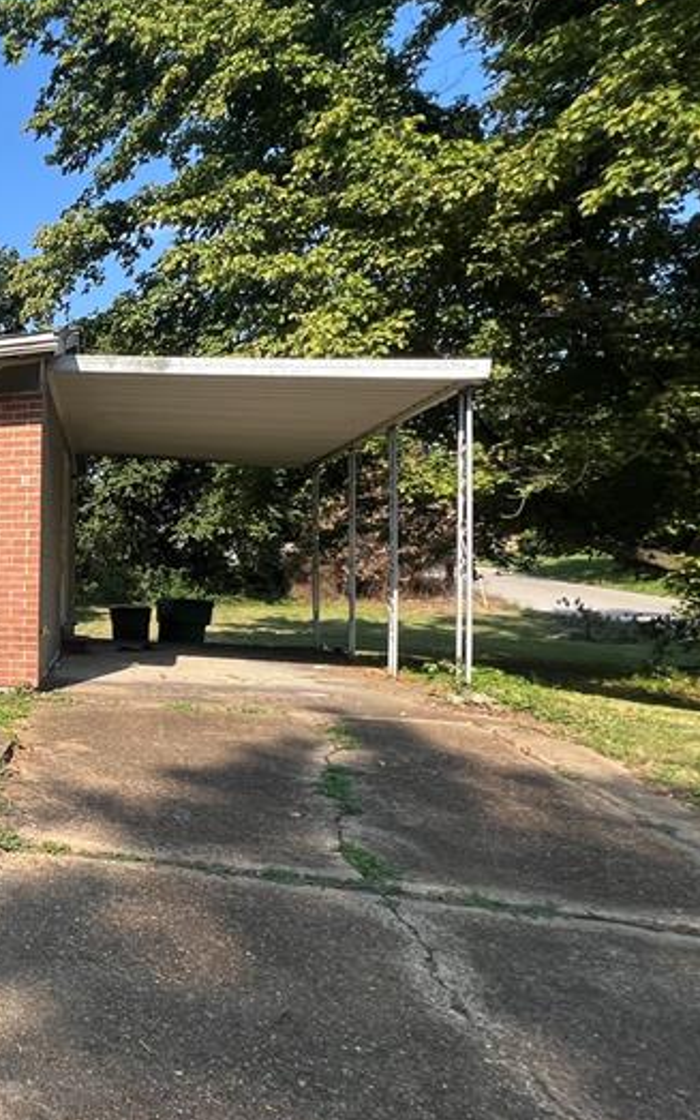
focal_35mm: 27
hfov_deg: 30.9
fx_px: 824
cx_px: -289
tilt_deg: -1.8
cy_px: 591
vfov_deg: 68.3
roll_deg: -0.2
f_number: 1.8
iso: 32
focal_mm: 1.57
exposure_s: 1/1277
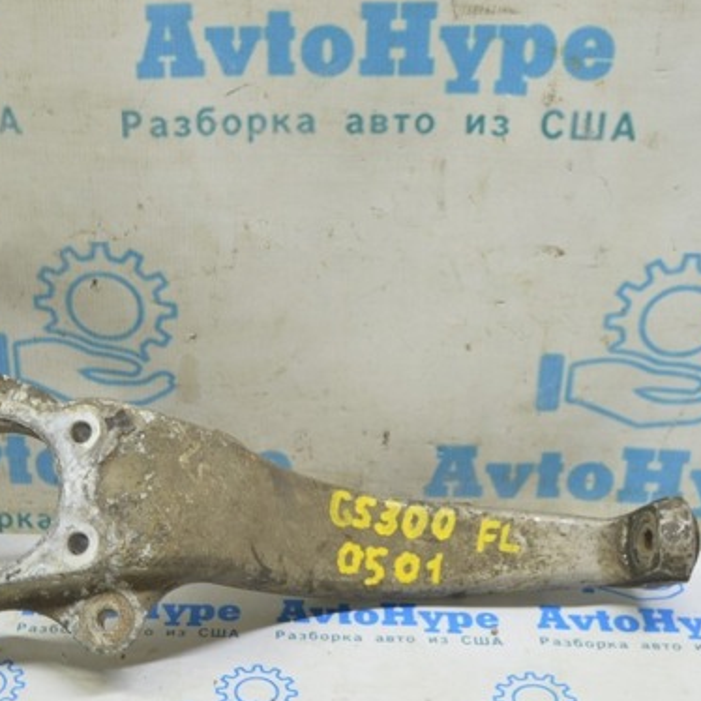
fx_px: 1398
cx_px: 182
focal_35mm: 61
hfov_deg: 27.8
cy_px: 380
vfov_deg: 28.1
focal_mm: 28
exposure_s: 1/20
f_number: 5.6
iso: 400
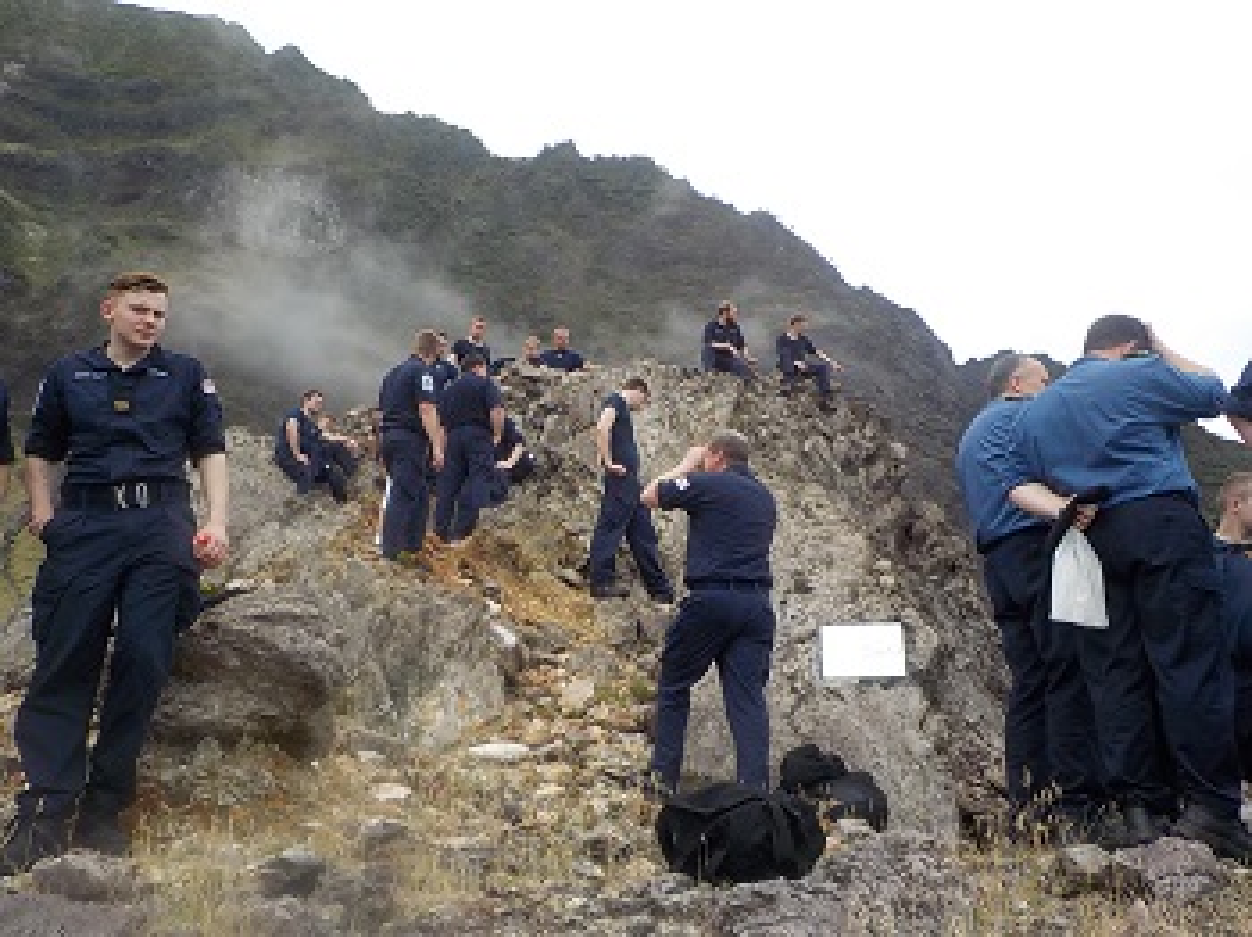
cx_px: 626
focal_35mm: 30
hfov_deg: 60.0
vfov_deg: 46.7
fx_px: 1084
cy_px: 468
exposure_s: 1/1000
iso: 125
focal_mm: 4.1
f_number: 3.3
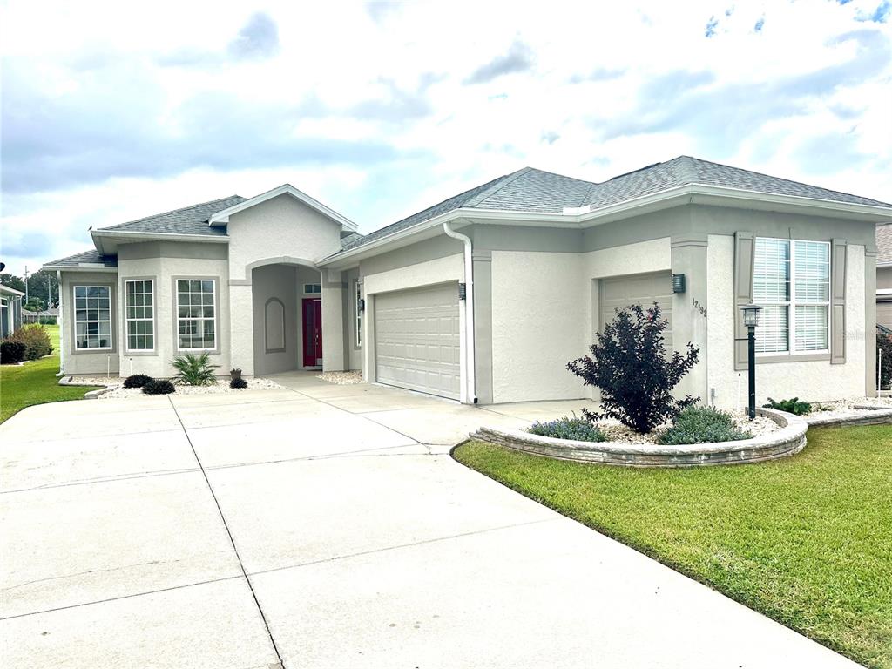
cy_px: 334
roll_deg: +0.7
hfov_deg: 71.6
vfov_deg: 56.8
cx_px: 446
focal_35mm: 24
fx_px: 618
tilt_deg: -0.8
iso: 80
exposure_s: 1/5263
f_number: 1.78
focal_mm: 6.86
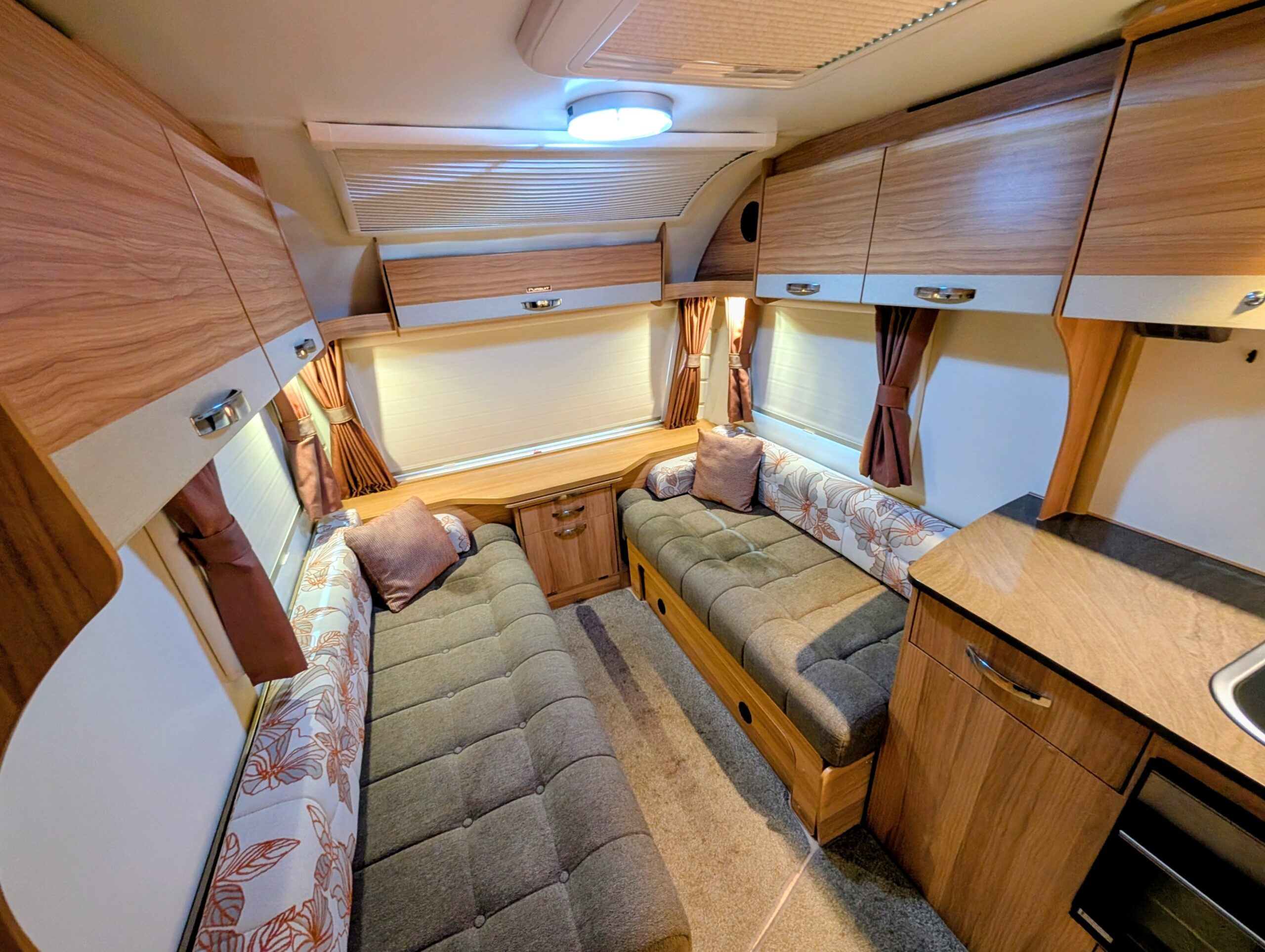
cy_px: 476
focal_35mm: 12
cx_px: 632
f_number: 1.7
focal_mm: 2.02
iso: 452
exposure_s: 1/25
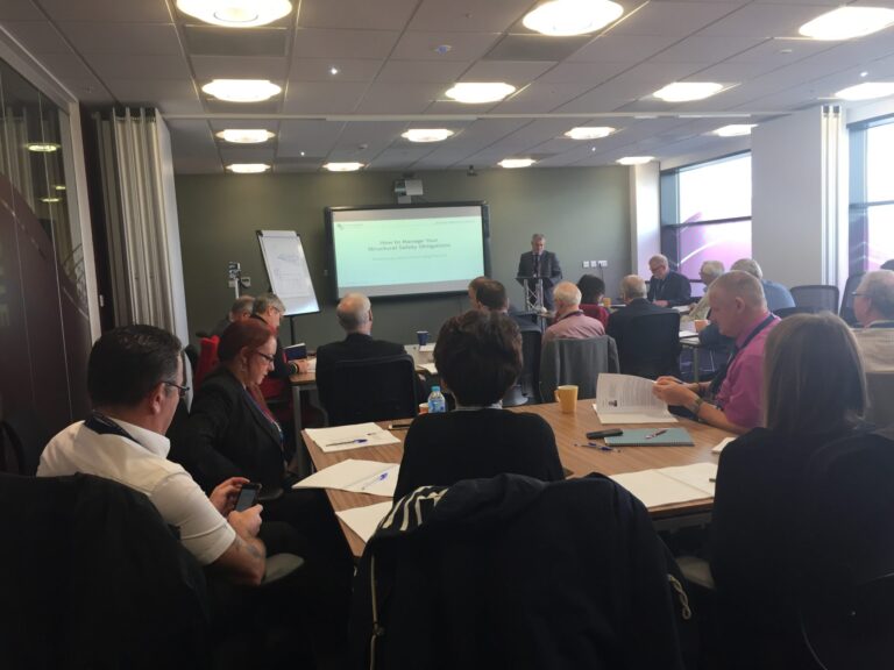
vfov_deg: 48.2
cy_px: 335
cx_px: 447
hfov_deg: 61.7
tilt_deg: -5.3
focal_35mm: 29
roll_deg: +2.1
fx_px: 749
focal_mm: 4.15
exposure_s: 1/33
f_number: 2.2
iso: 32
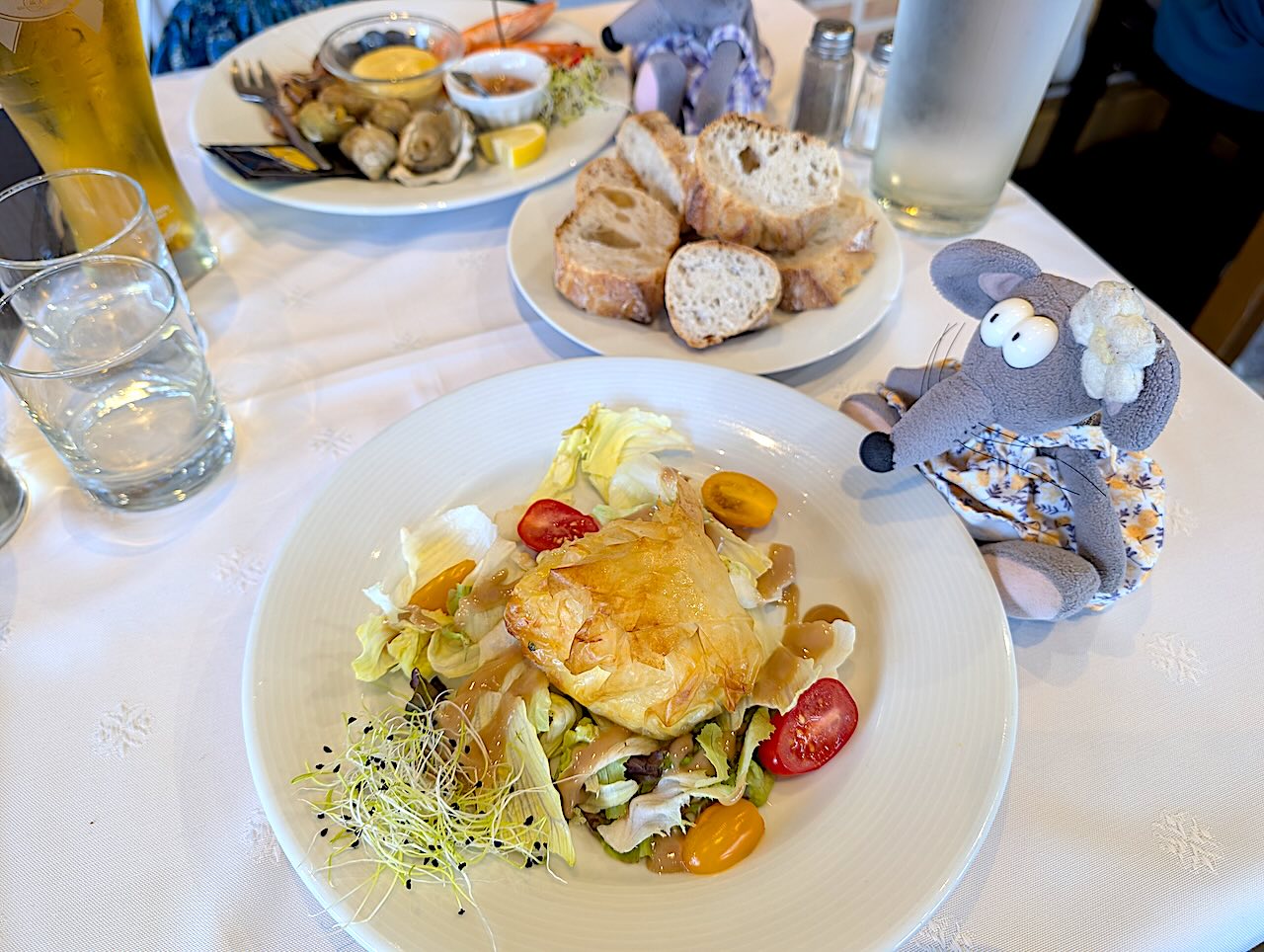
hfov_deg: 71.5
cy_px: 476
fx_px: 878
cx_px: 632
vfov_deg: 56.9
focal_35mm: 24
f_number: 1.68
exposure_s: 1/23.8
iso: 30
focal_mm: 6.9
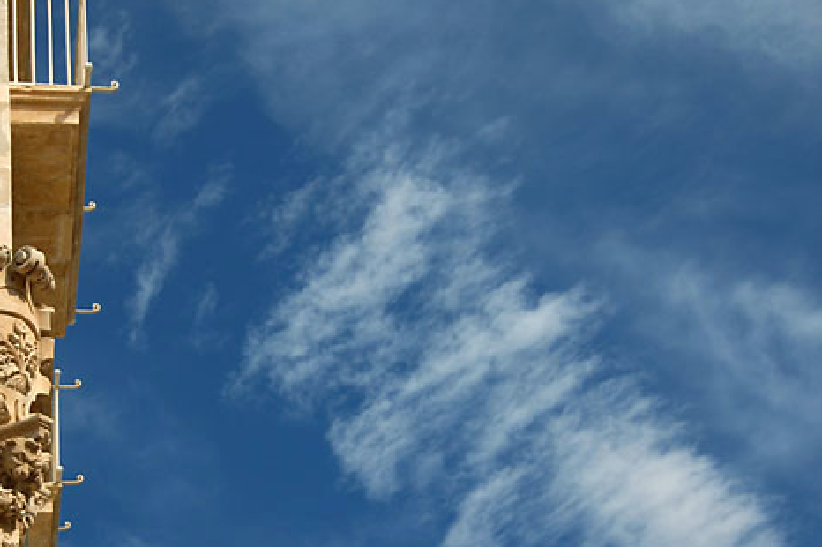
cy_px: 341
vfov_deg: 14.2
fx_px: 2190
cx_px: 288
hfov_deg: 21.2
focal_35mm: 96
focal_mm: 48
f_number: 4.5
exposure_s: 1/500
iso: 200
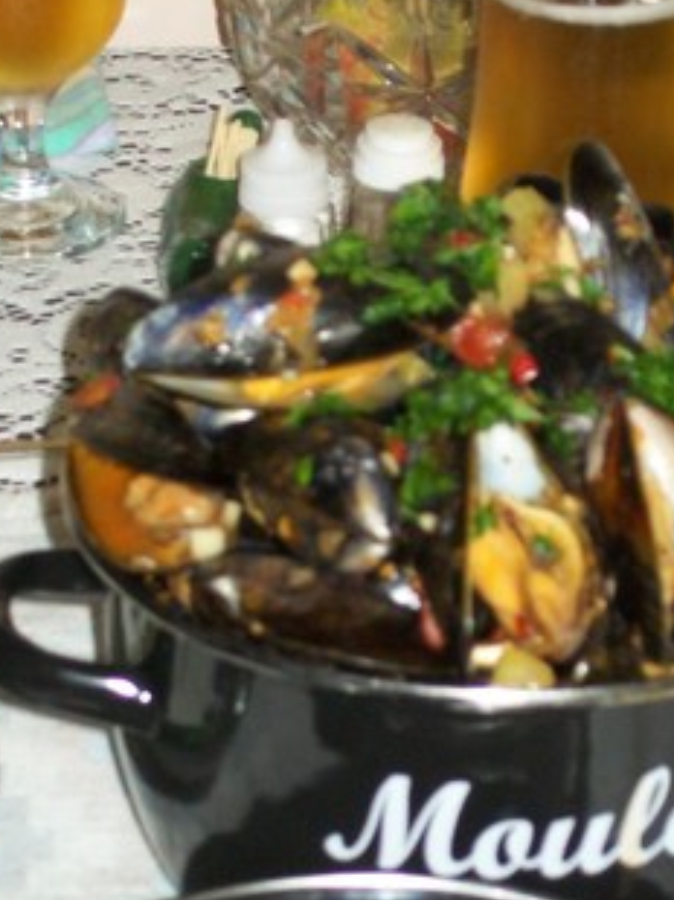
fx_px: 3484
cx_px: 476
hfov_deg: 11.0
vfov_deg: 14.7
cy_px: 608
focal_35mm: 134
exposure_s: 1/125
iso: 160
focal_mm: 14.3
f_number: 4.3
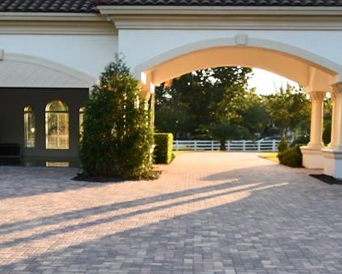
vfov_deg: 28.3
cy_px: 194
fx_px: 536
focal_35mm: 53
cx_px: 207
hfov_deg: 35.2
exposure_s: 1/250
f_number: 6.3
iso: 200
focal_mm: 10
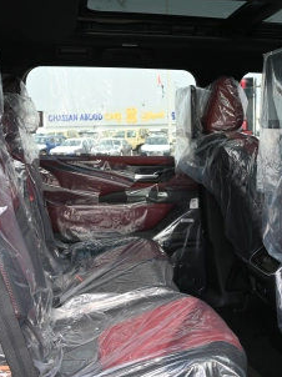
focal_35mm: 51
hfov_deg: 28.2
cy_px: 197
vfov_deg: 37.2
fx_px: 559
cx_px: 175
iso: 125
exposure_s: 1/250
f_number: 5.6
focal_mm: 21.5
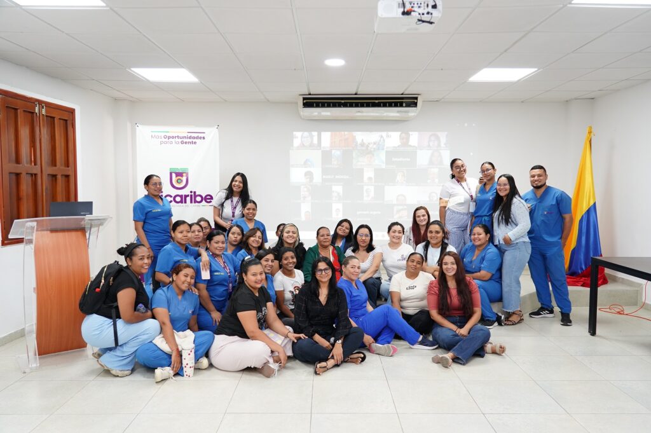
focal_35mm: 27
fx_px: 488
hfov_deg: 67.4
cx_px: 326
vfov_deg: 47.9
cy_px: 216
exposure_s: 1/80
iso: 1000
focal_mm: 27
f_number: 4
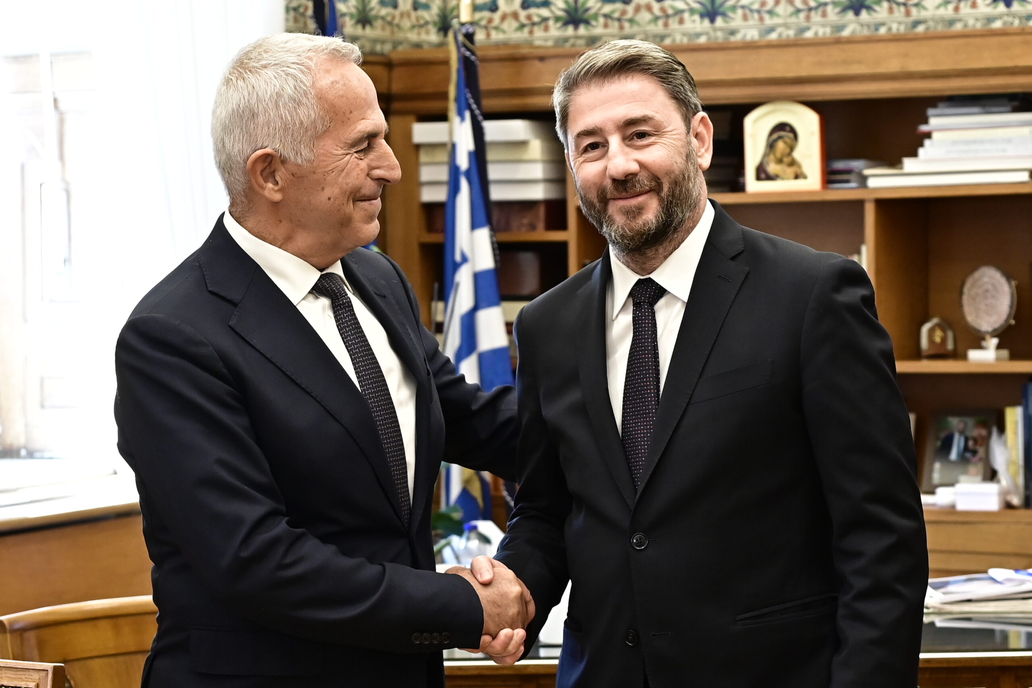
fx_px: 2064
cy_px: 344
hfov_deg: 28.1
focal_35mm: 72
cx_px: 516
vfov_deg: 18.9
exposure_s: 1/160
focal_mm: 48
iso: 1000
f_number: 4
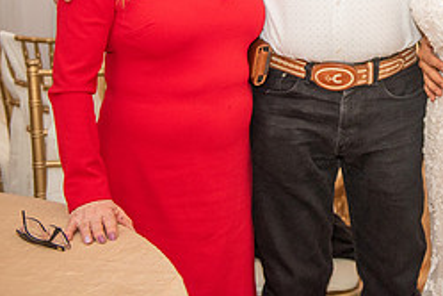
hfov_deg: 23.1
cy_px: -44
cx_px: 457
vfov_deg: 15.7
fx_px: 1034
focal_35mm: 84
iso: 1000
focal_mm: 36
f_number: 2.8
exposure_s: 1/160
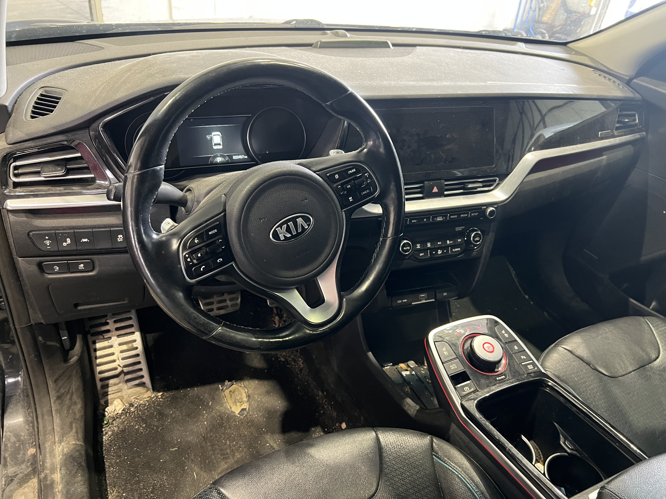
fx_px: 500
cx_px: 333
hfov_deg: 67.3
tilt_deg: -34.8
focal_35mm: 26
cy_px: 250
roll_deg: -6.3
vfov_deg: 53.1
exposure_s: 1/60
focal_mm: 5.7
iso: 500
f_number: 1.5
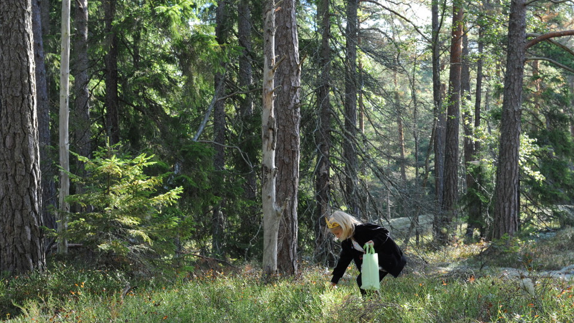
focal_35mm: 74
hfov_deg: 28.6
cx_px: 289
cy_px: 180
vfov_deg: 16.3
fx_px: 1126
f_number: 11
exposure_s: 1/50
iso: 500
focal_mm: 70
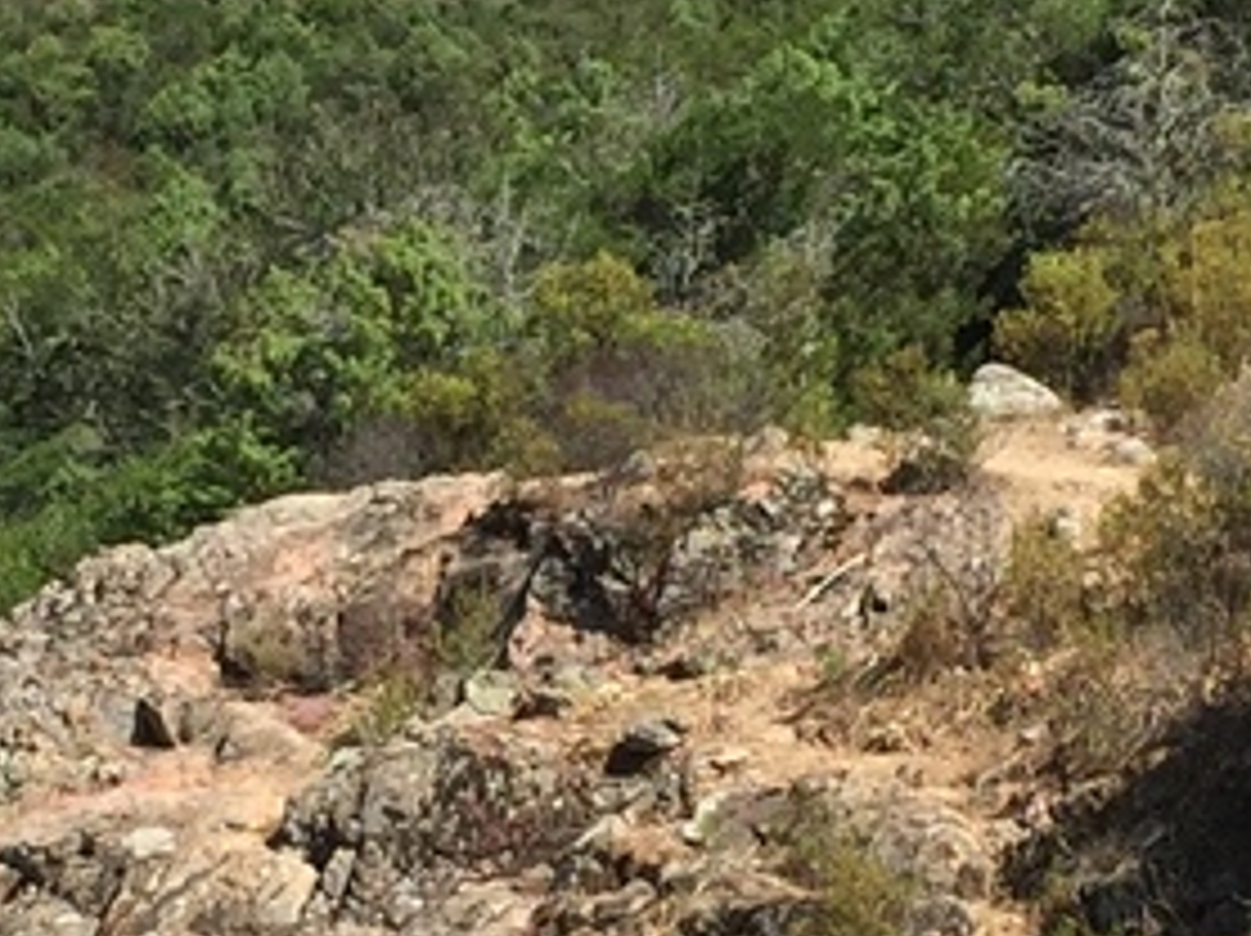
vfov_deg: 8.9
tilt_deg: -0.9
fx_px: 6030
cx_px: 364
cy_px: 742
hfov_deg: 11.8
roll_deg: -2.2
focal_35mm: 167
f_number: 2.2
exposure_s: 1/1276
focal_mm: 4.15
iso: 32
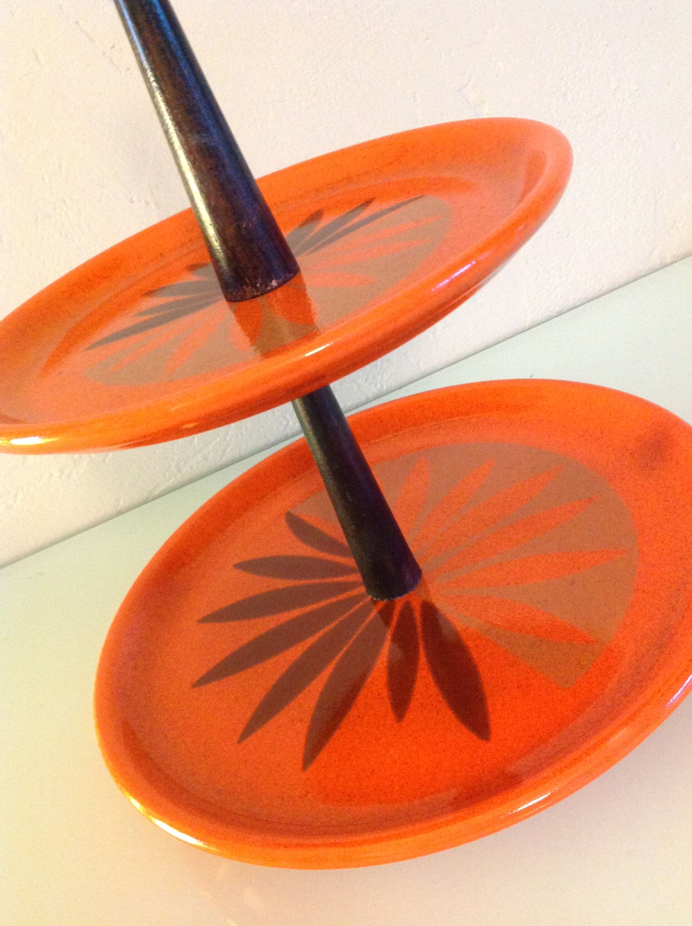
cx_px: 346
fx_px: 935
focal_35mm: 35
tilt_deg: -29.1
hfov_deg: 40.6
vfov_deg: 52.7
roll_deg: +25.9
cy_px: 463
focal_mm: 4.28
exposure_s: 1/15
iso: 500
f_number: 2.4
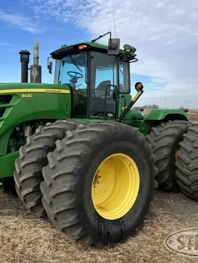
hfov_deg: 40.6
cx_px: 84
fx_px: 267
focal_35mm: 35
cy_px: 132
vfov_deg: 52.6
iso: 50
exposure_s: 1/2513
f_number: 1.5
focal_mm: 5.7
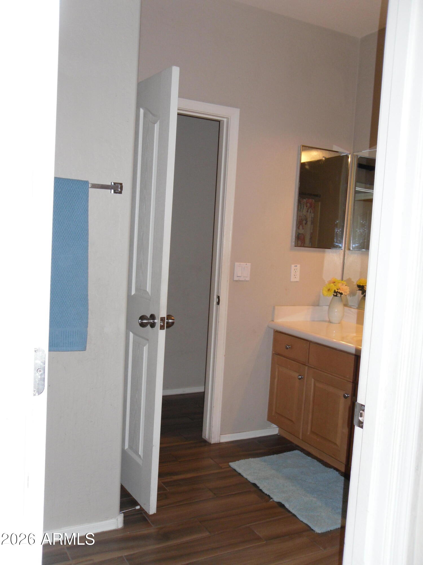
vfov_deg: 52.6
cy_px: 282
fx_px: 570
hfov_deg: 40.7
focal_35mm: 35
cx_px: 212
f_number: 3.5
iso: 160
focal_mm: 6.3
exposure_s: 1/45
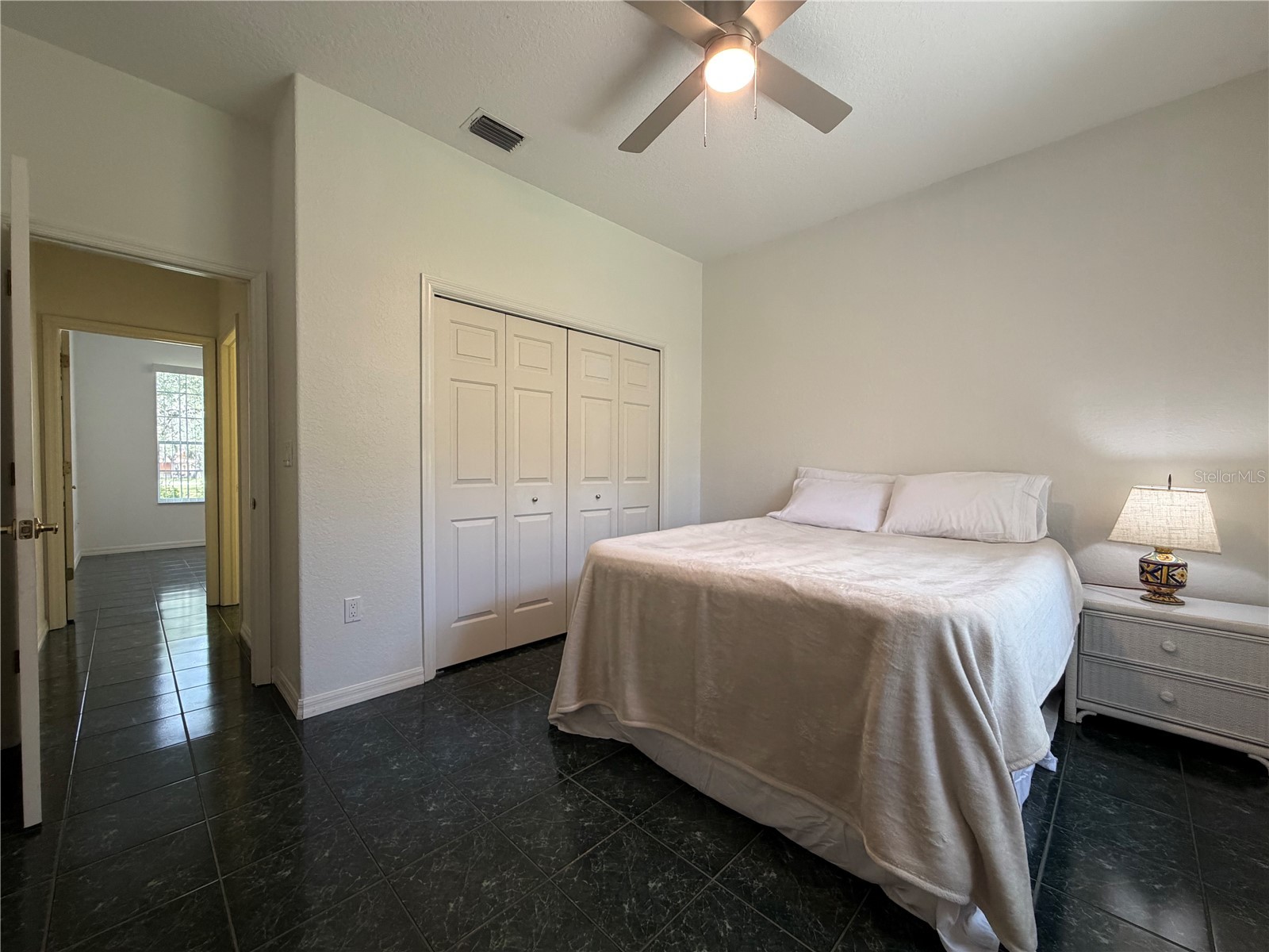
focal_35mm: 14
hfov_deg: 102.1
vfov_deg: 85.7
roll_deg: +0.3
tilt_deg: -1.5
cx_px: 634
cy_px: 476
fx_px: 513
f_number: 2.2
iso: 250
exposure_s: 1/120
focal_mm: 2.22
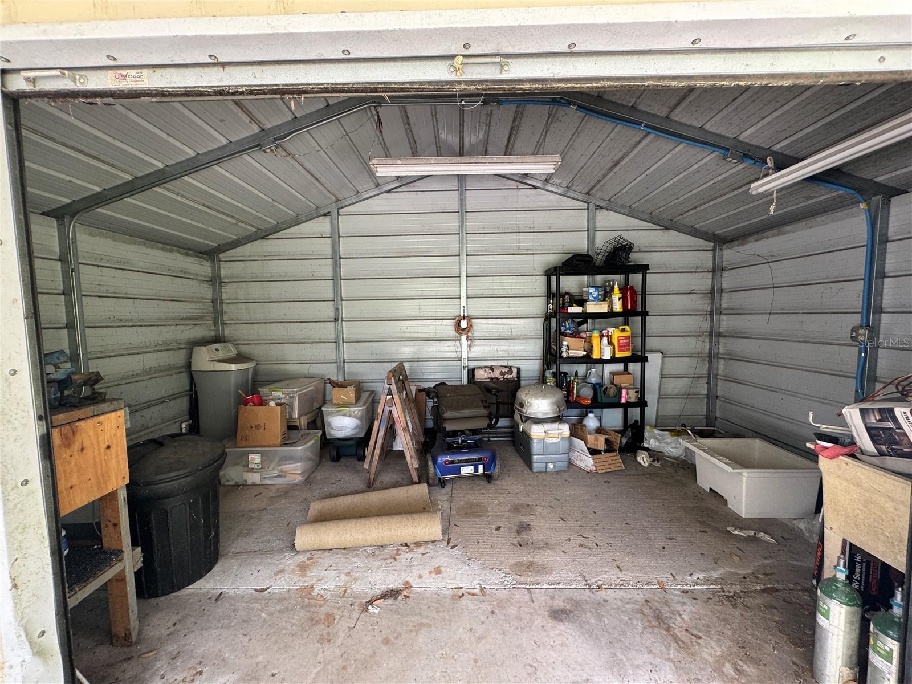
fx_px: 369
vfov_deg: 85.7
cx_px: 456
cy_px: 342
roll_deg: +0.9
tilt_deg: -5.8
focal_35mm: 14
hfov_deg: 102.1
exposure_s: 1/99
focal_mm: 2.22
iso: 100
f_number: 2.2
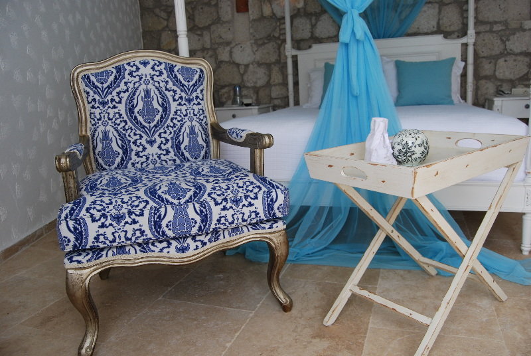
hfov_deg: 67.3
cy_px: 178
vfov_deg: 48.1
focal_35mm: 27
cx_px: 266
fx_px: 399
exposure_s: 1/125
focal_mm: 18
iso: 200
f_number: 5.6
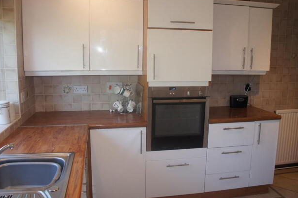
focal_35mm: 29
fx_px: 240
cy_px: 93
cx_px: 147
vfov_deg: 44.8
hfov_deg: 63.7
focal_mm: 18
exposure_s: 1/60
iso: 200
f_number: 4
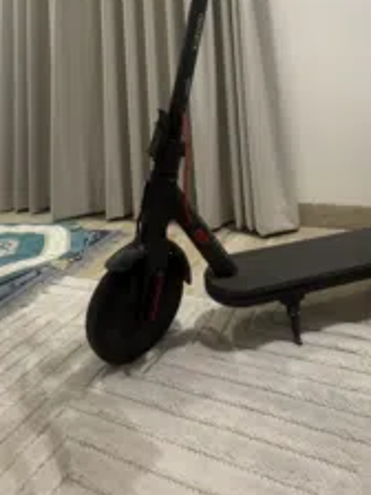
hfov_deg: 54.6
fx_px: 357
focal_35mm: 25
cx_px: 216
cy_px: 64
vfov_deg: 60.5
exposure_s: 1/50
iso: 160
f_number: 2.2
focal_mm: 2.22
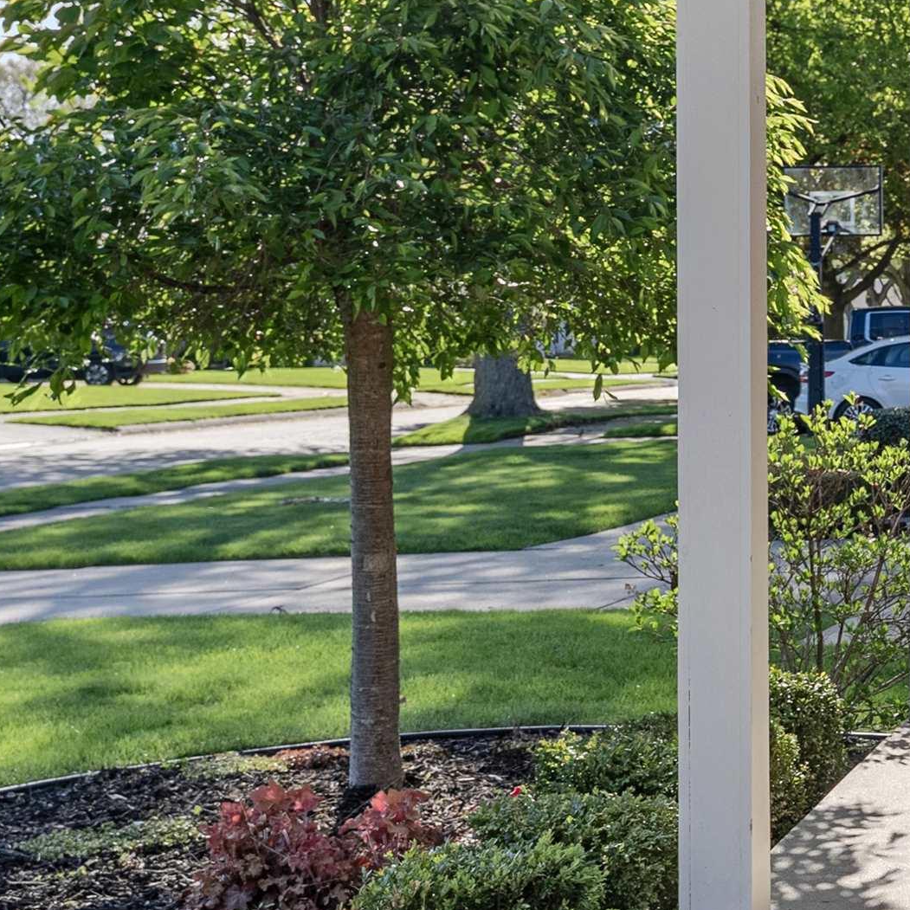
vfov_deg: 19.9
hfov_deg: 18.1
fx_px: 2588
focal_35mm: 87
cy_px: 383
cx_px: 1294
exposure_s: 1/200
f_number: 8
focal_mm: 35
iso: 320
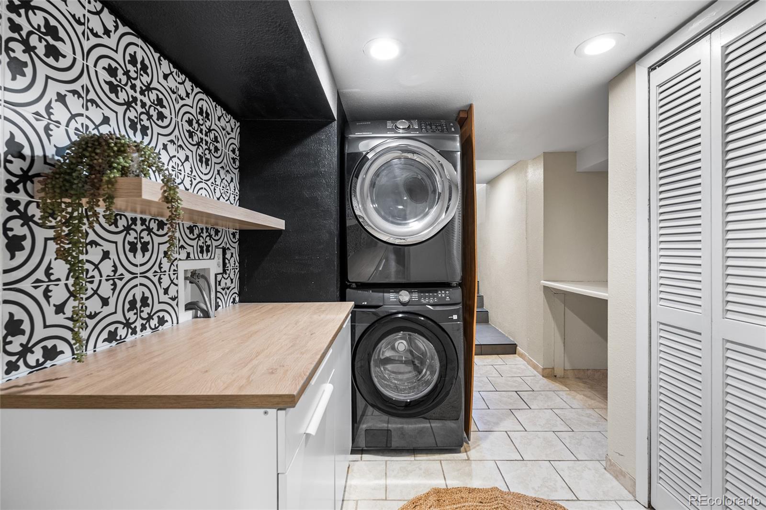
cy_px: 255
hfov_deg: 96.7
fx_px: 340
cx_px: 383
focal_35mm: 16
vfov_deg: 73.7
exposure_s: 1.6
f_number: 8
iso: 200
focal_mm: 16
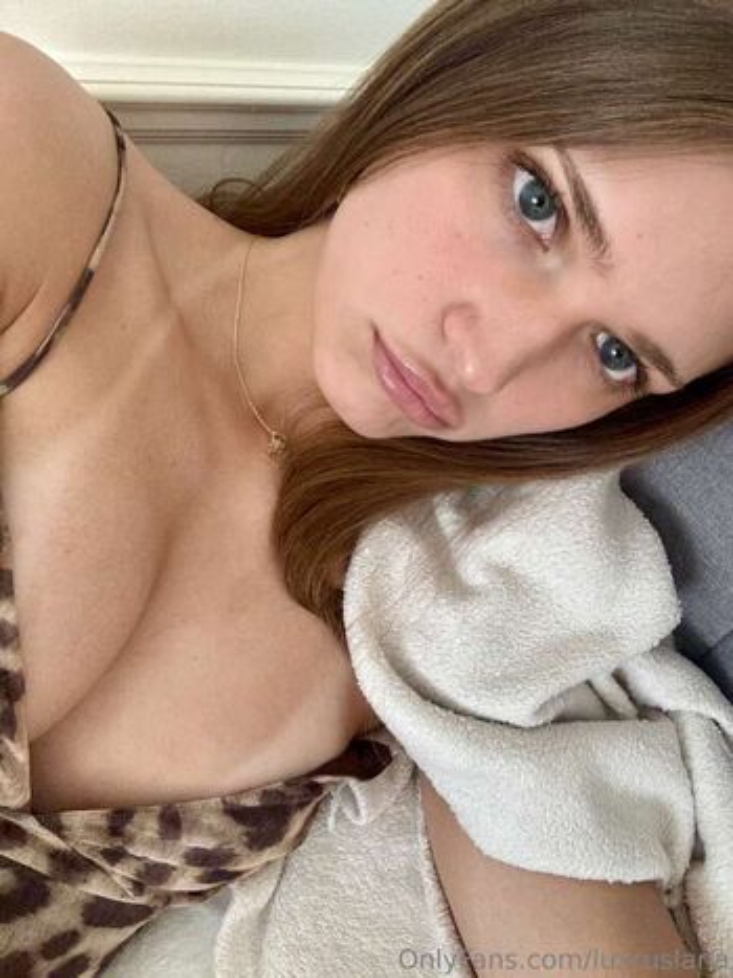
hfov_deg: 58.9
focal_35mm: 23
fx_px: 650
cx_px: 366
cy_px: 489
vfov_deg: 73.9
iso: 100
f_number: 1.9
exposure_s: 1/60
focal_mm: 2.69
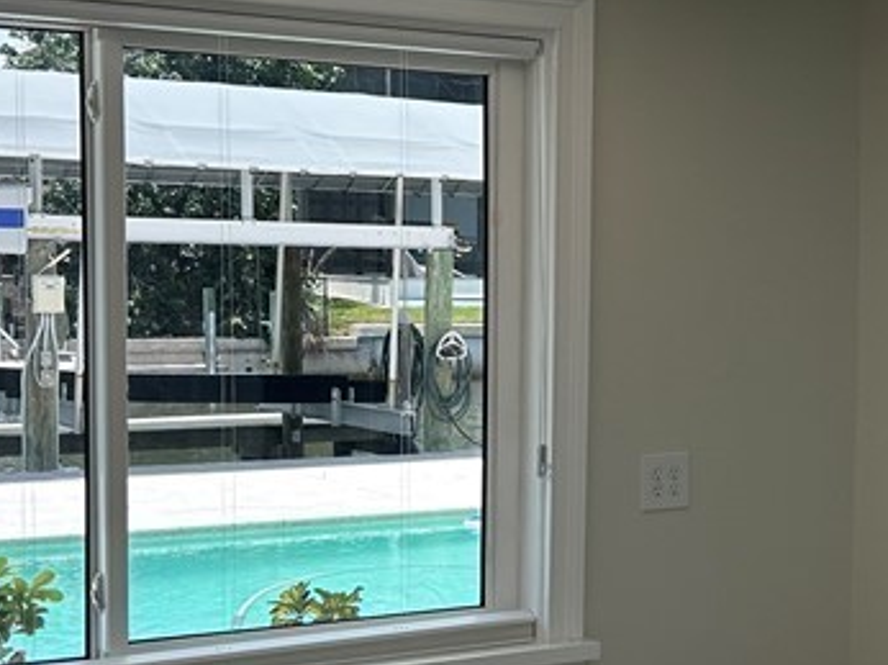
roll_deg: -0.8
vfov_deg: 19.1
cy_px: 424
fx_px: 1974
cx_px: 706
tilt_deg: -5.9
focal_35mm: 77
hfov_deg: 24.9
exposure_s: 1/1029
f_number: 1.5
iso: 50
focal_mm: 5.7
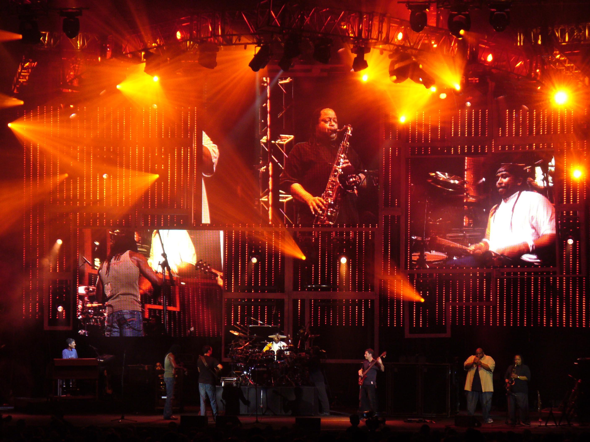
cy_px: 221
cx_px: 295
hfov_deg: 13.4
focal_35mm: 147
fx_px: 2505
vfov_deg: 10.1
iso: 160
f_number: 3.9
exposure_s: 1/30
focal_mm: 24.3
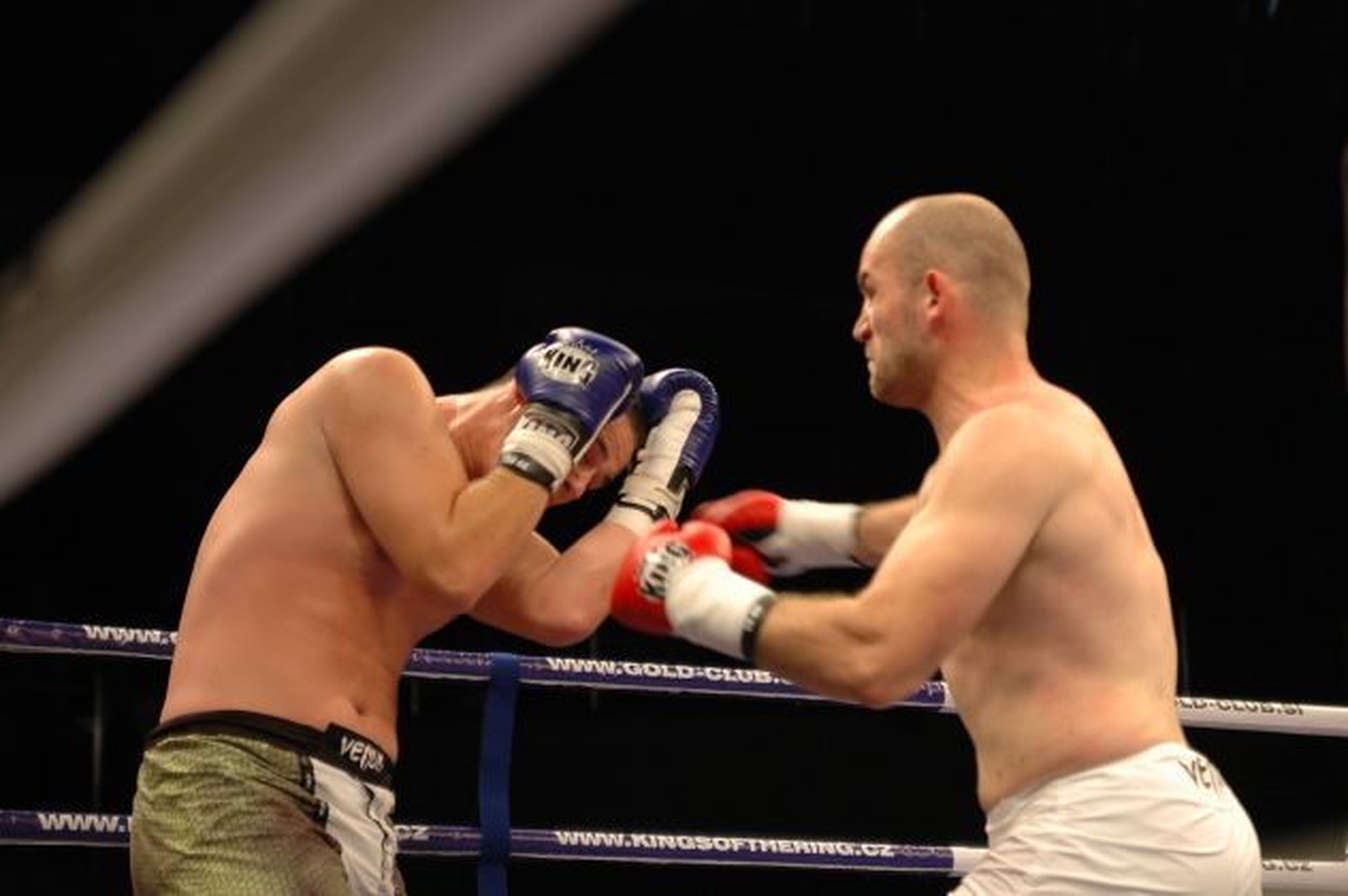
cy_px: 448
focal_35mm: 90
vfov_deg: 15.2
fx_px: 3366
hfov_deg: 22.6
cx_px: 674
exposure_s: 1/500
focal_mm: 60
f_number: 2.8
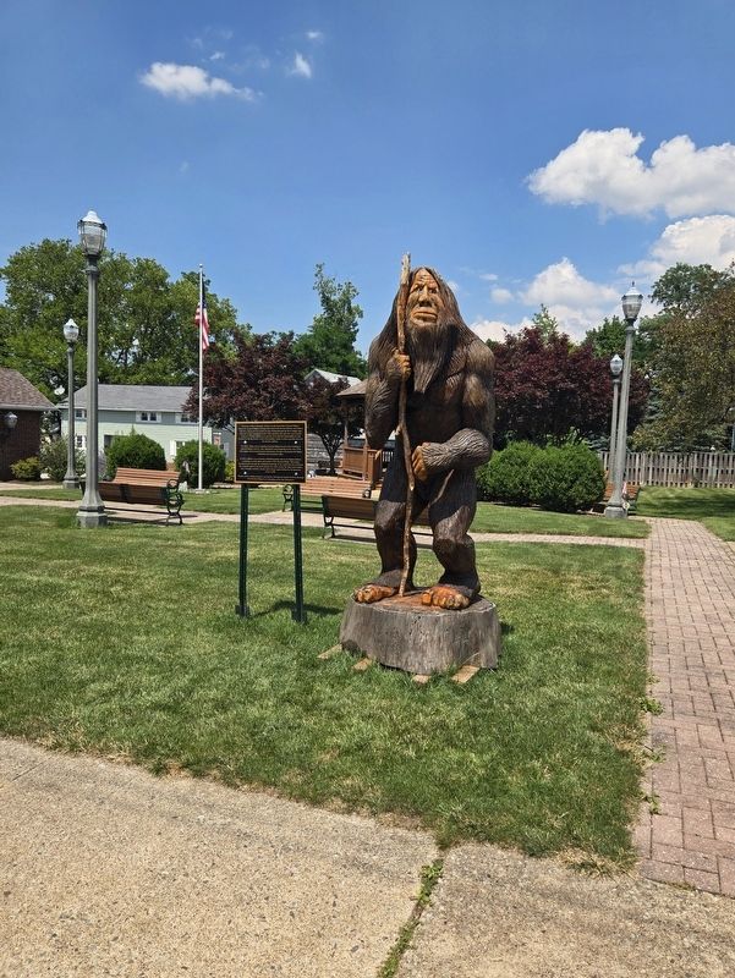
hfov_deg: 58.9
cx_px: 368
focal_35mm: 23
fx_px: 650
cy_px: 489
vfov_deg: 73.9
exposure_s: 1/2010
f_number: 1.8
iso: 25
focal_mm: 5.4
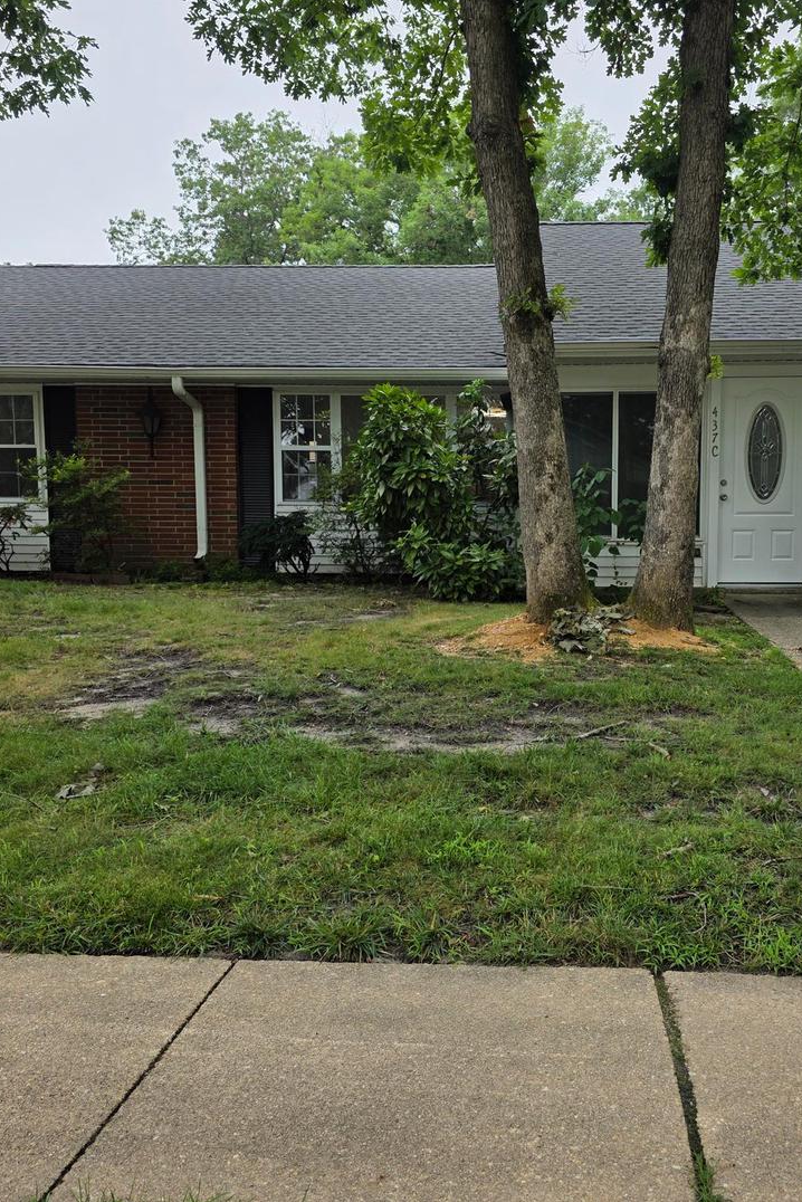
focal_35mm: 32
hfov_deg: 40.8
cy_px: 601
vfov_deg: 58.7
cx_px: 510
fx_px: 1069
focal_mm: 6.3
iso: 80
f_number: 1.7
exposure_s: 1/2296
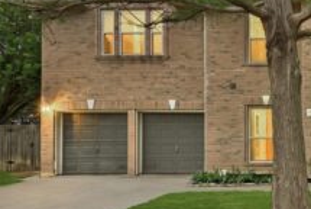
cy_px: 136
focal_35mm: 39
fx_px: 337
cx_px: 353
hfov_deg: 39.2
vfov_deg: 34.1
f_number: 10
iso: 400
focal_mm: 14
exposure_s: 1/100
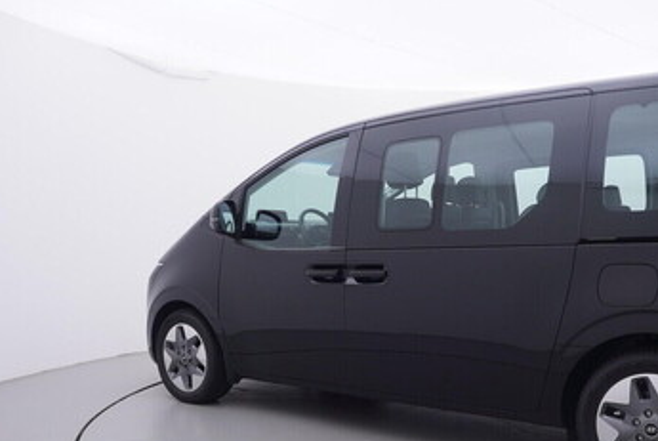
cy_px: 314
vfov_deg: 36.5
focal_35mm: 36
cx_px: 415
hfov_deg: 52.7
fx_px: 655
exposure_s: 1/80
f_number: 5
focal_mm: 15
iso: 200
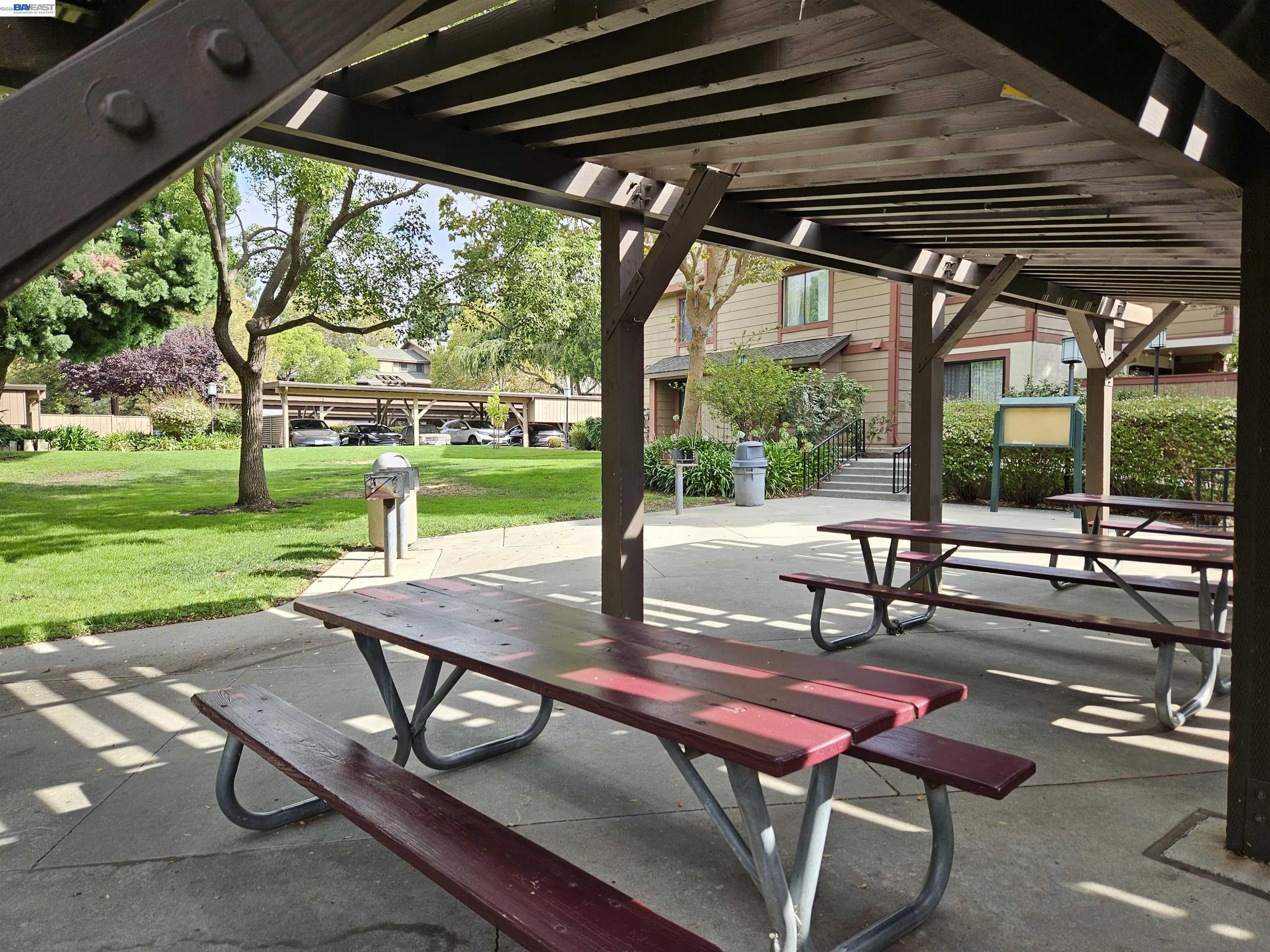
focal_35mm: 23
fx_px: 844
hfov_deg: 73.9
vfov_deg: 58.9
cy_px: 476
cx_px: 635
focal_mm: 5.4
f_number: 1.8
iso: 25
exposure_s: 1/269
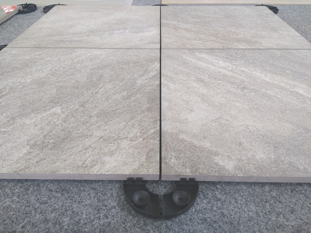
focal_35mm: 21
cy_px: 116
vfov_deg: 63.4
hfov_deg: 79.0
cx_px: 156
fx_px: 189
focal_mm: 3.59
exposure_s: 1/50
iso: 121
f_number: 2
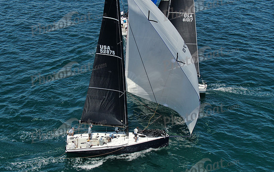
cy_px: 93
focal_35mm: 52
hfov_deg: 38.9
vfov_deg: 24.9
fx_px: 388
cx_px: 135
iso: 100
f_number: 3.8
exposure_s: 1/1000
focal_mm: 8.6
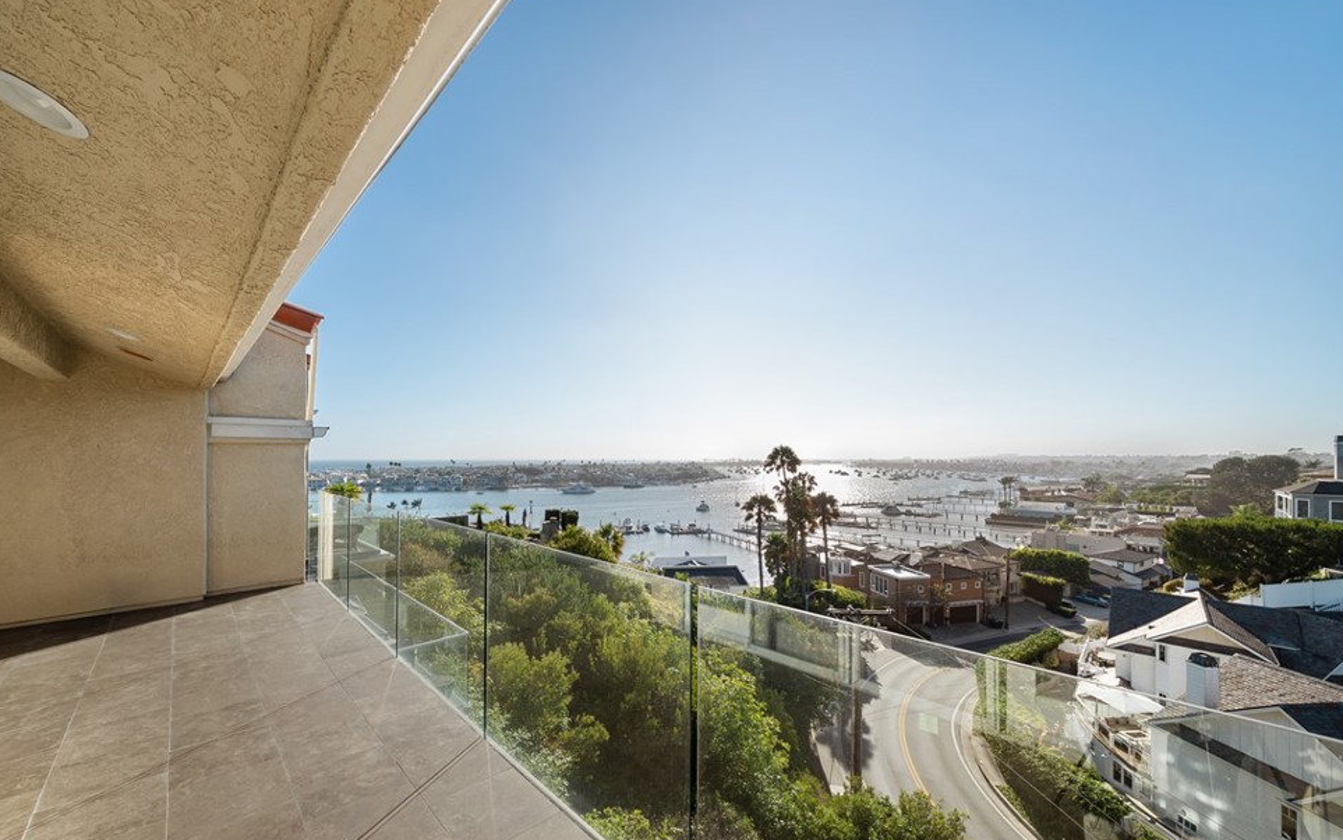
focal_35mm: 13
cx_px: 643
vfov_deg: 82.8
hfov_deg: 109.3
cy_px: 440
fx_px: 476
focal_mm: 12
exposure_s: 1/25
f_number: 10
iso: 40
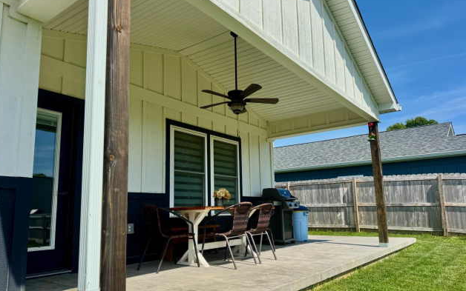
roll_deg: +1.3
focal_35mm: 27
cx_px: 239
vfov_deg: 46.0
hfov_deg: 68.4
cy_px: 156
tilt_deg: +9.7
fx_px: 343
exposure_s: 1/4049
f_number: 1.78
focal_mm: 6.76
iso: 80
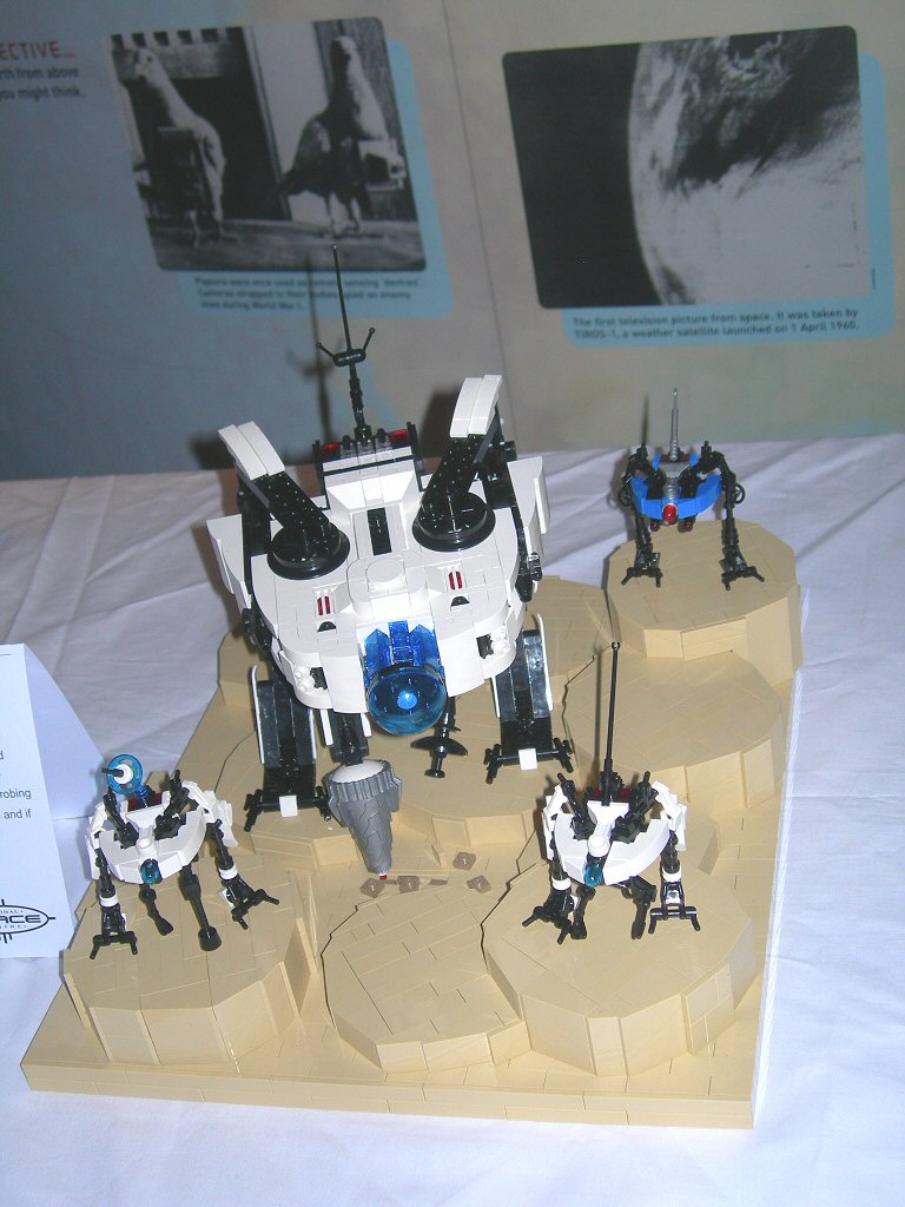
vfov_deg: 37.5
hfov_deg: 28.6
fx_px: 1778
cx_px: 452
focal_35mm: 51
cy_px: 604
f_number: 3.2
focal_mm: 10.6
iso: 50
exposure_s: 1/60.1
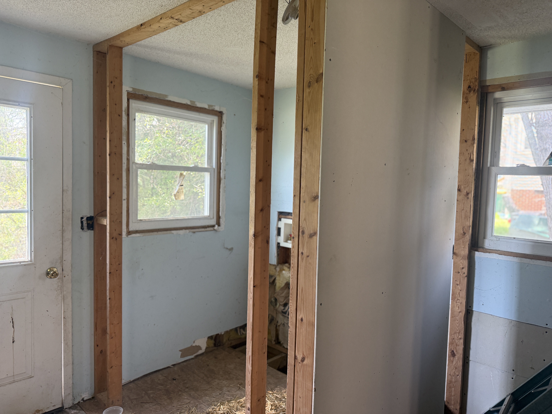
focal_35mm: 24
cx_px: 276
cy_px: 207
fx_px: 383
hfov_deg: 71.6
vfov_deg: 56.8
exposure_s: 1/76
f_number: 1.78
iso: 200
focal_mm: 6.76
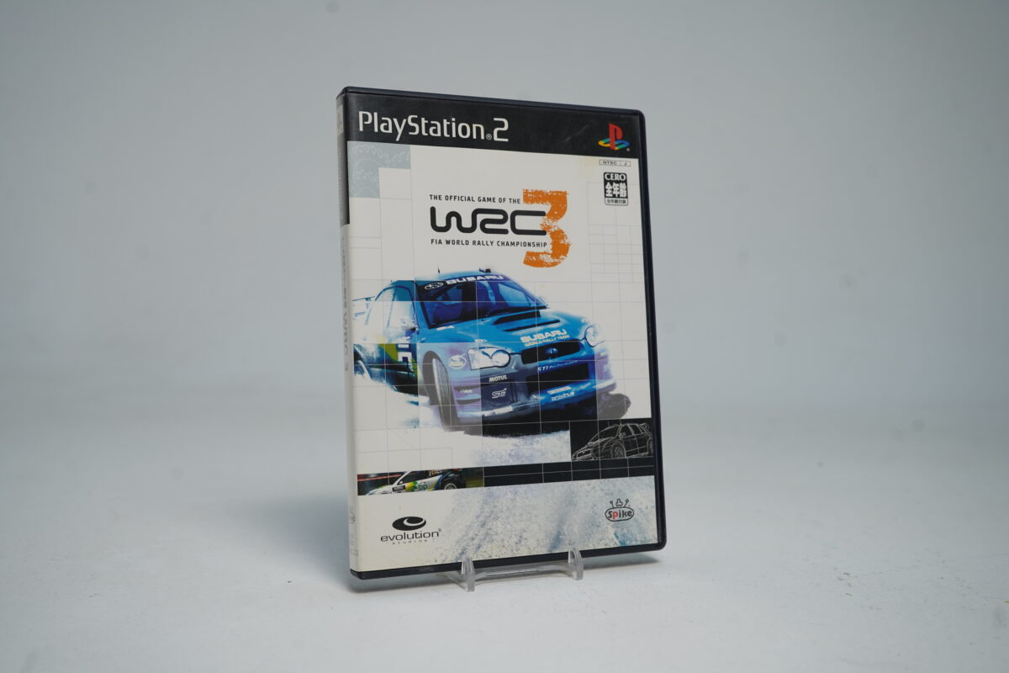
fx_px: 981
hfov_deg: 54.4
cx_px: 504
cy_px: 336
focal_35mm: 35
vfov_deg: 37.9
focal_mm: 35
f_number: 6.3
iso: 250
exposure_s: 1/40
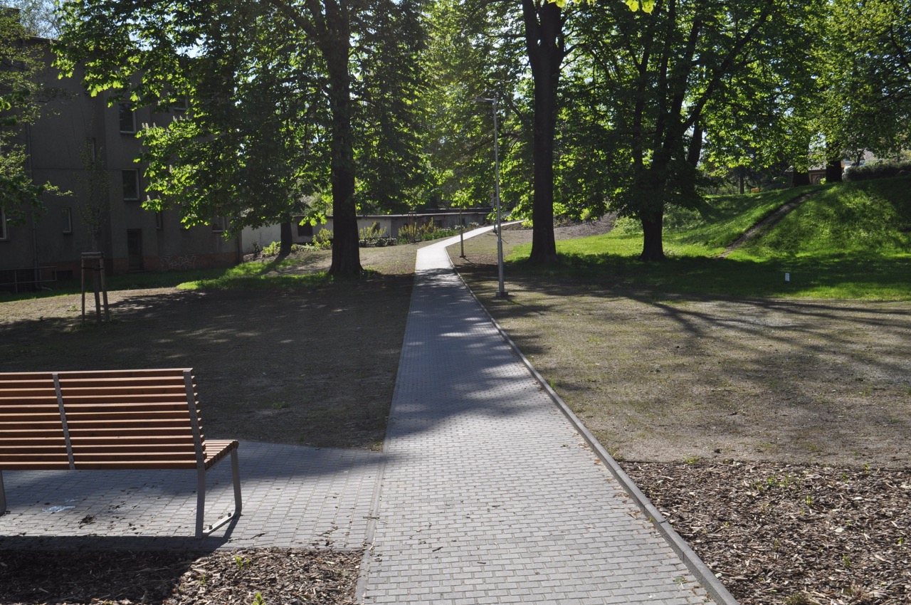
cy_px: 302
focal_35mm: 48
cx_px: 456
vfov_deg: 28.0
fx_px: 1213
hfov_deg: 41.2
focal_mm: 32
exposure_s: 1/200
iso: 200
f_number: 13
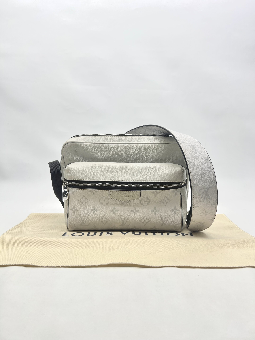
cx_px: 128
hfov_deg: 53.1
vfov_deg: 67.3
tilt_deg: -5.2
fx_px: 255
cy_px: 170
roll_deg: -0.7
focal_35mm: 26
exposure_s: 1/138
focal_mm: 5.7
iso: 32
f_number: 1.5
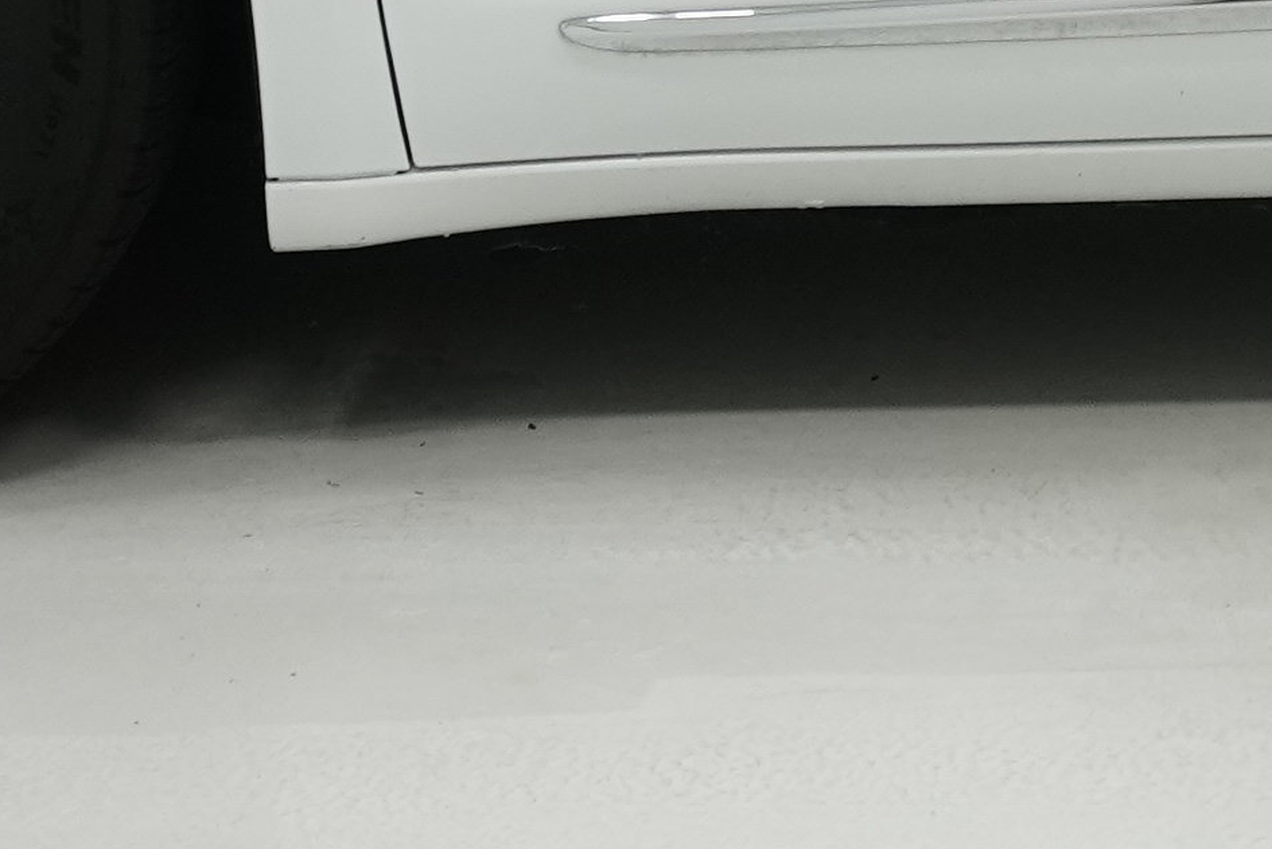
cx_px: 1817
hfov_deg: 12.0
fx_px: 5797
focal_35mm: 164
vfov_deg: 7.9
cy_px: -980
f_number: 5.6
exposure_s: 1/200
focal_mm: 20
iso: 500
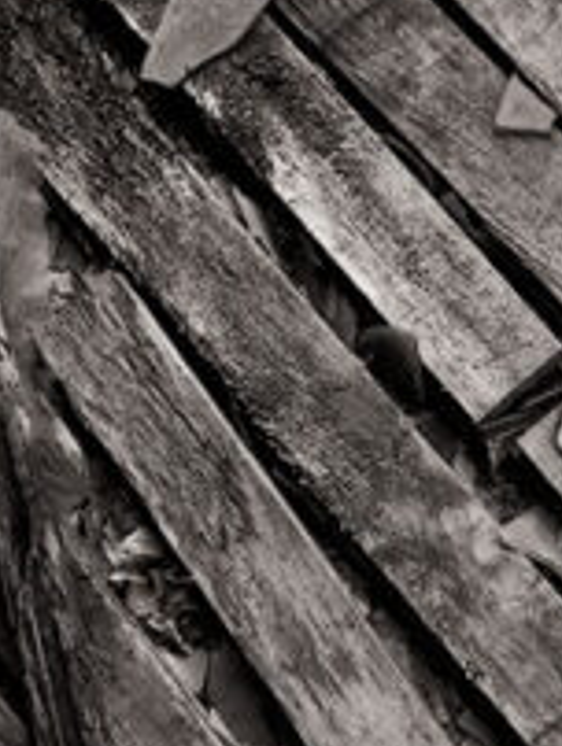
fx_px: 2333
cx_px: 789
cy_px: 702
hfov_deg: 13.1
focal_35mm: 108
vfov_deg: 17.8
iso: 1250
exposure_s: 1/30
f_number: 11
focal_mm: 35
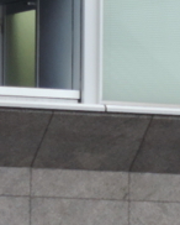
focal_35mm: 664
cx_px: 191
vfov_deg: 2.9
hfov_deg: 2.3
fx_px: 4414
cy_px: 297
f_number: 4.4
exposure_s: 1/125
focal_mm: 27.6
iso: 250
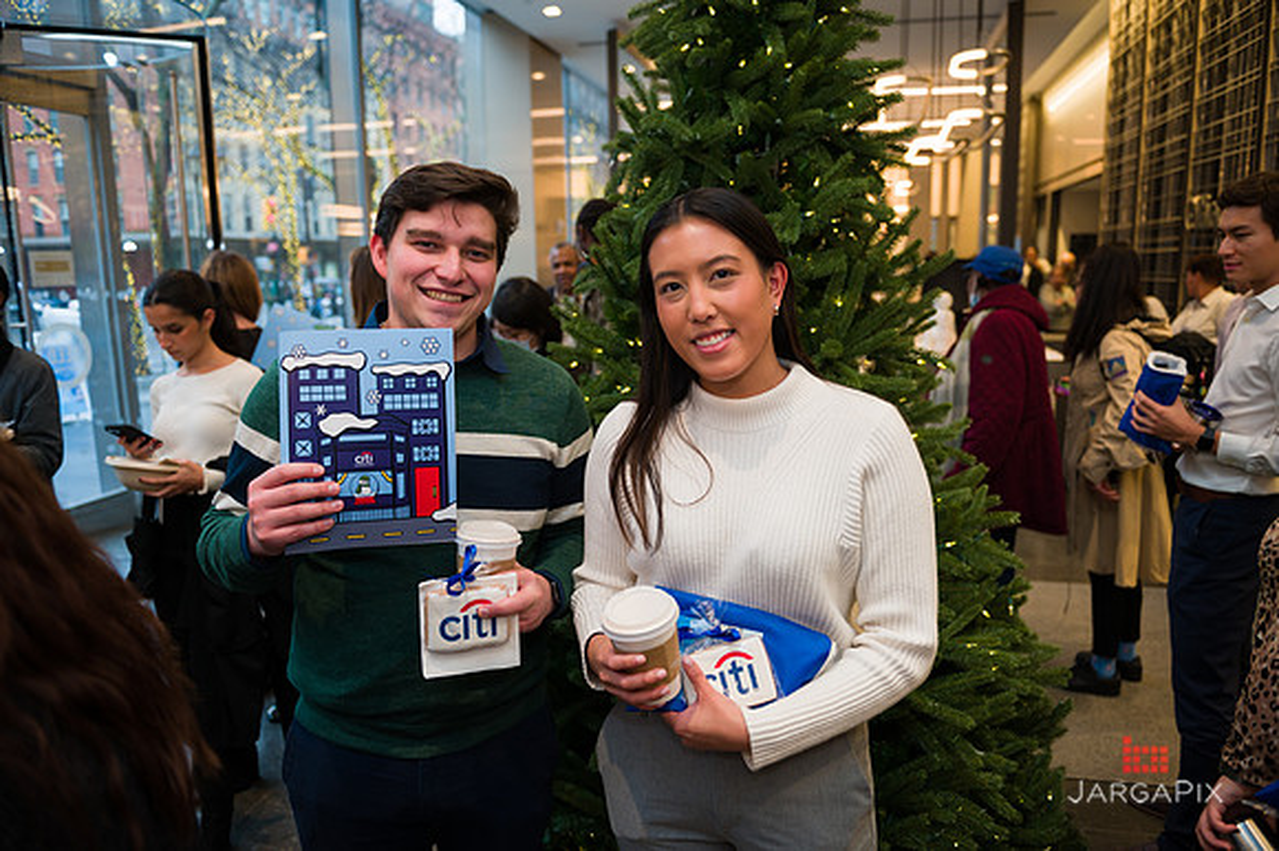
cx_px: 640
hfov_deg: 73.8
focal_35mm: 24
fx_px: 852
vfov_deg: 53.1
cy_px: 426
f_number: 3.2
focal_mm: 24
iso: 400
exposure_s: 1/200
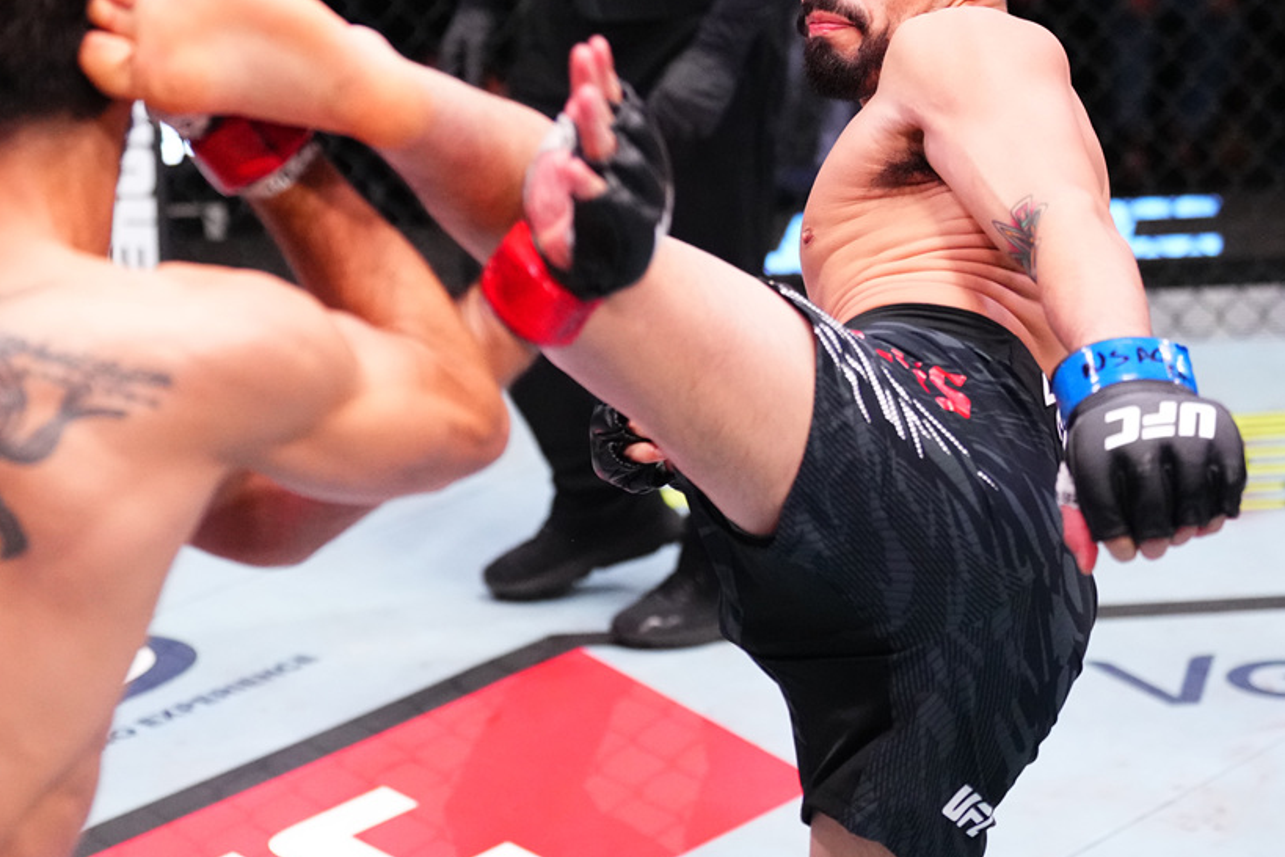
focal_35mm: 95
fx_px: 3391
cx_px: 497
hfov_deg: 21.4
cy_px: 315
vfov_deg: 14.4
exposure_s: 1/1250
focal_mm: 72
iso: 5000
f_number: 2.8
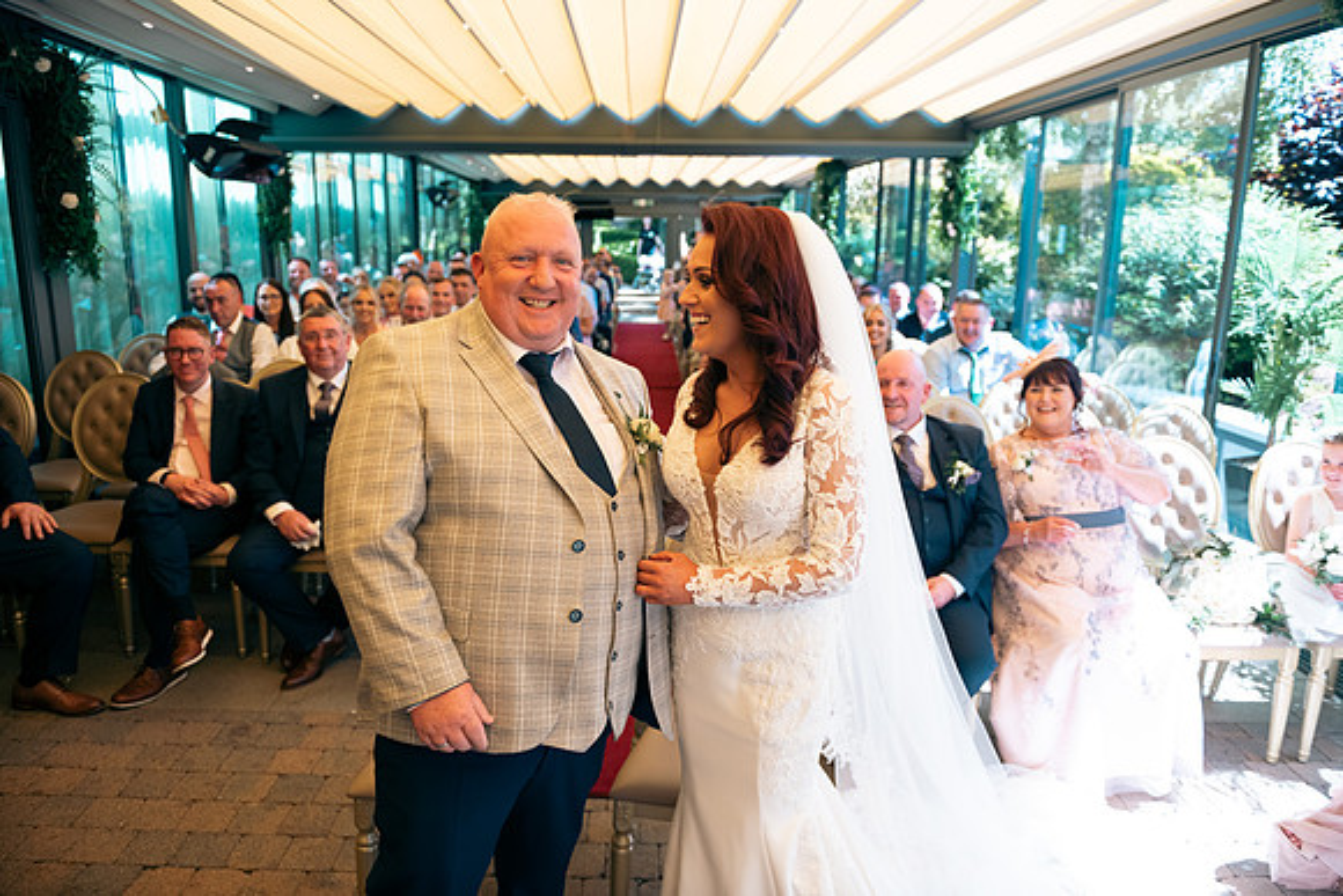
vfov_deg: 53.2
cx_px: 672
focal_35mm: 24
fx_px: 896
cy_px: 448
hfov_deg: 73.7
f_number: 3.5
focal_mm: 24
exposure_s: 1/250
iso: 250
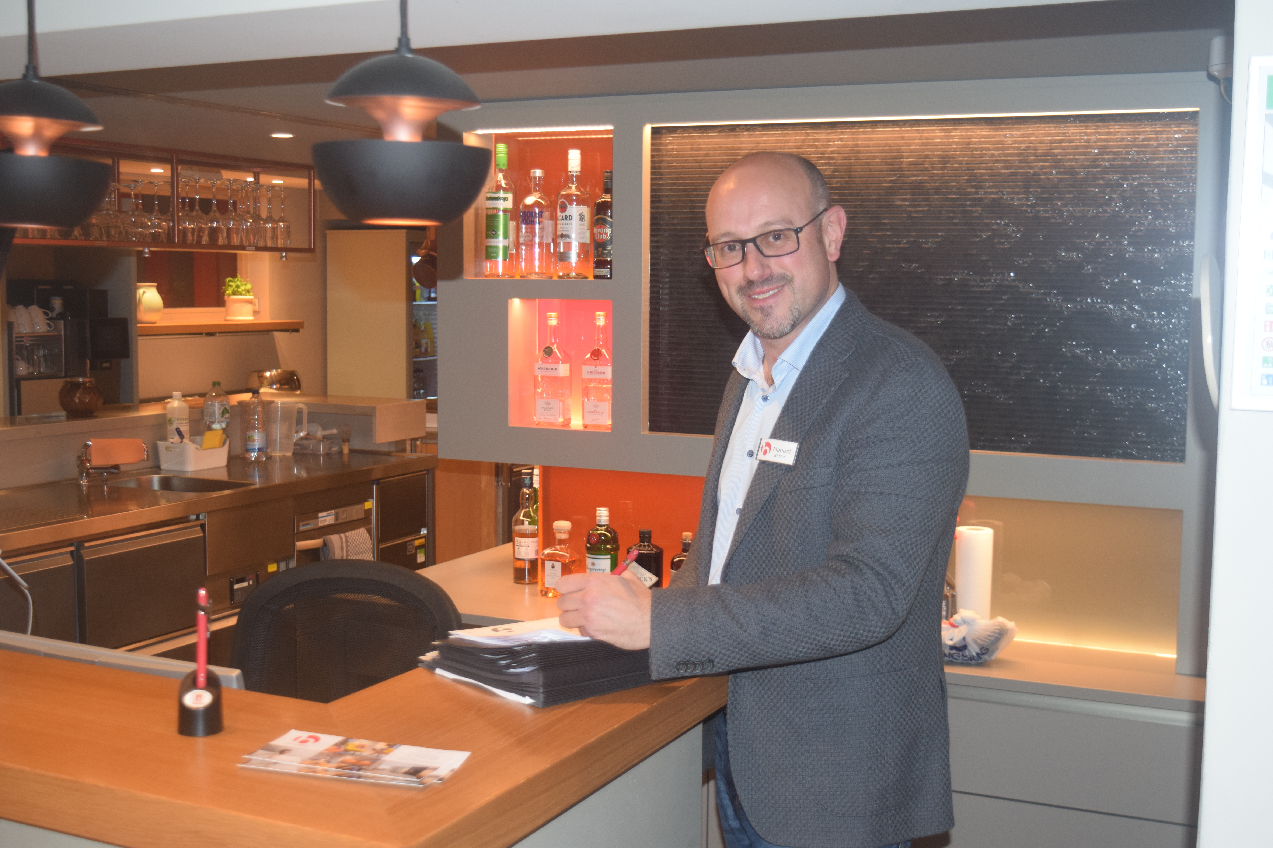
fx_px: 1538
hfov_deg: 45.0
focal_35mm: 44
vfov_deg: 30.8
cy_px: 424
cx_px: 636
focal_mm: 29
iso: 1000
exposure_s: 1/60
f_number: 4.2
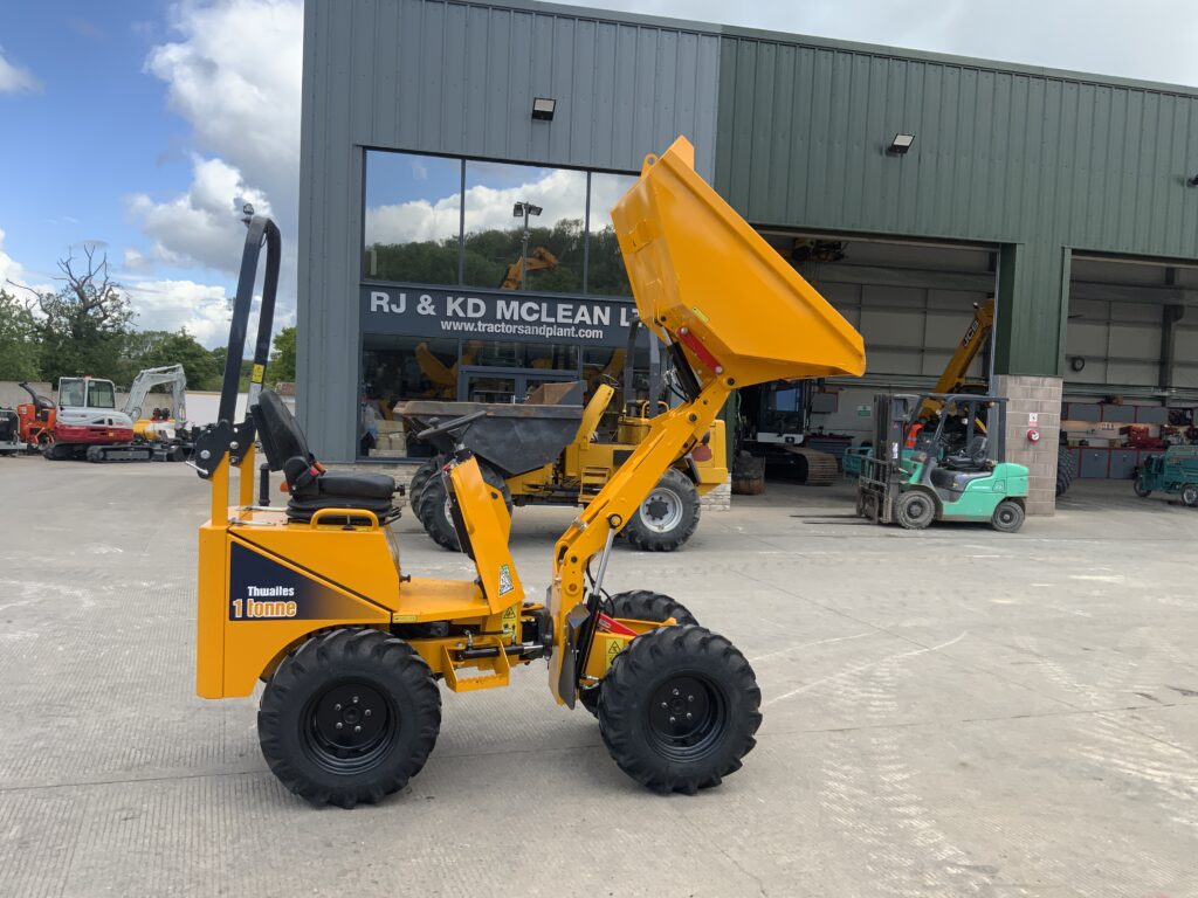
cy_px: 449
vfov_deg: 48.2
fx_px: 1004
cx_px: 599
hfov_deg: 61.7
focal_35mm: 29
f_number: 1.8
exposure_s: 1/613
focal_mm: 3
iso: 16
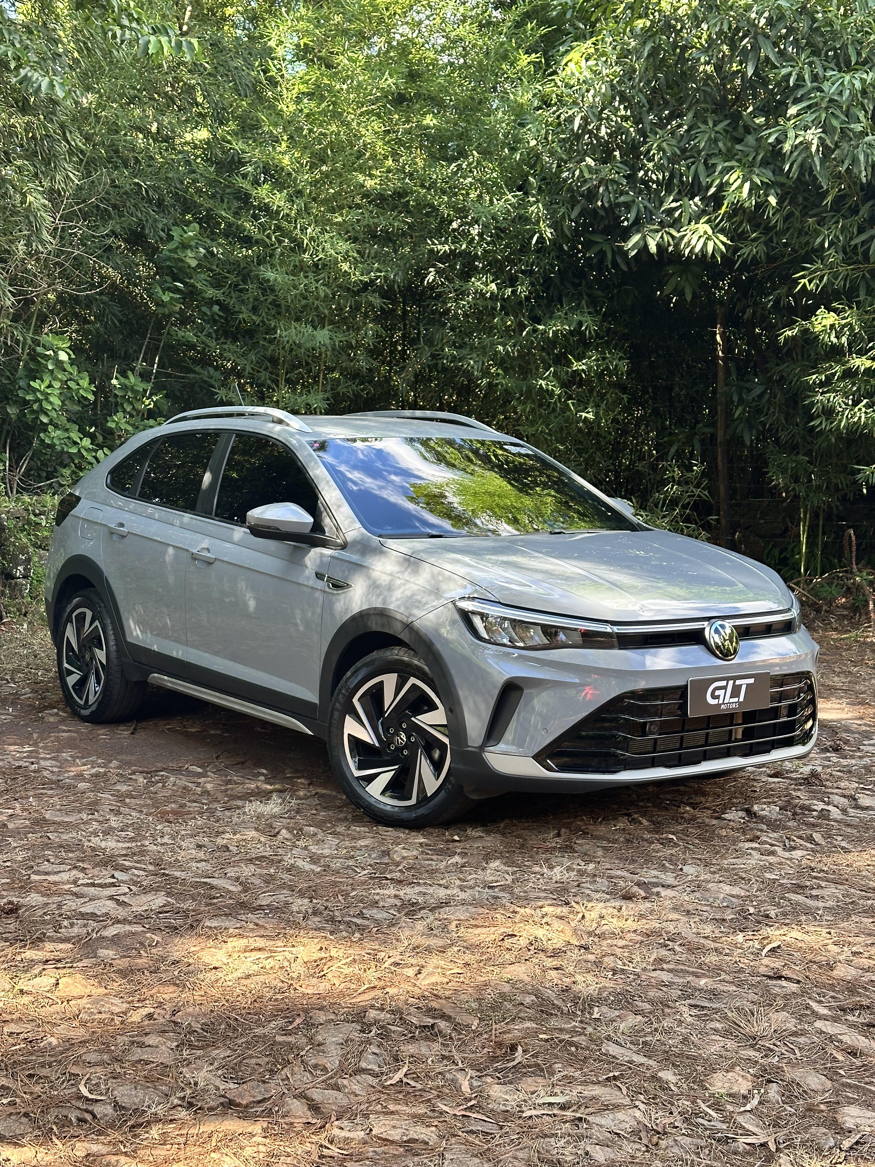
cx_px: 438
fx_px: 1618
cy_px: 584
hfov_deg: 30.3
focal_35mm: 48
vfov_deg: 39.7
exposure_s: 1/207
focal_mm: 6.86
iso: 50
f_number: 1.78
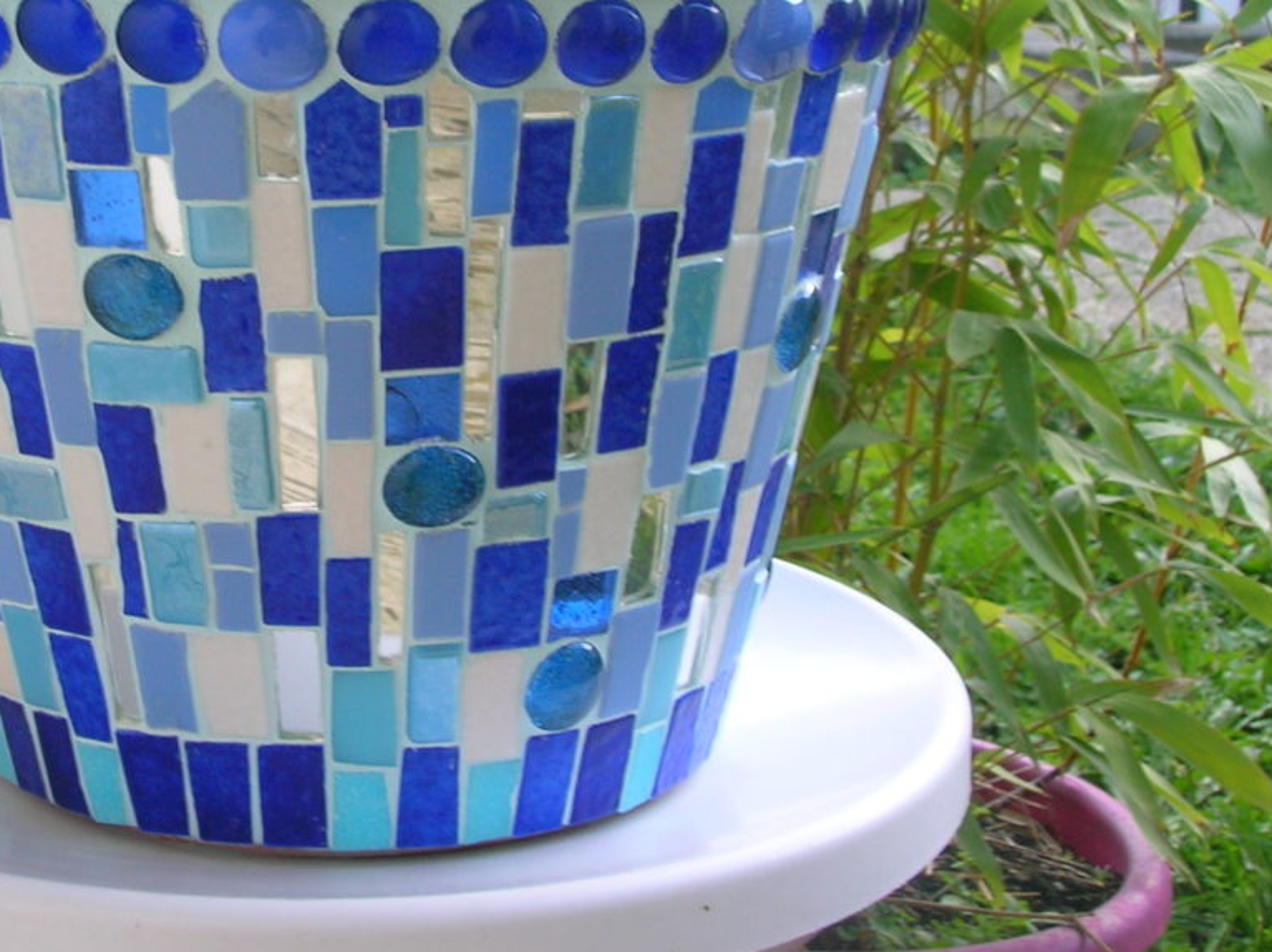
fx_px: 2644
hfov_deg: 26.7
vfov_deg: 20.3
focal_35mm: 72
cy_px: 267
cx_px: 308
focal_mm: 7.7
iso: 50
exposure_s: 1/17.5
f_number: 5.4
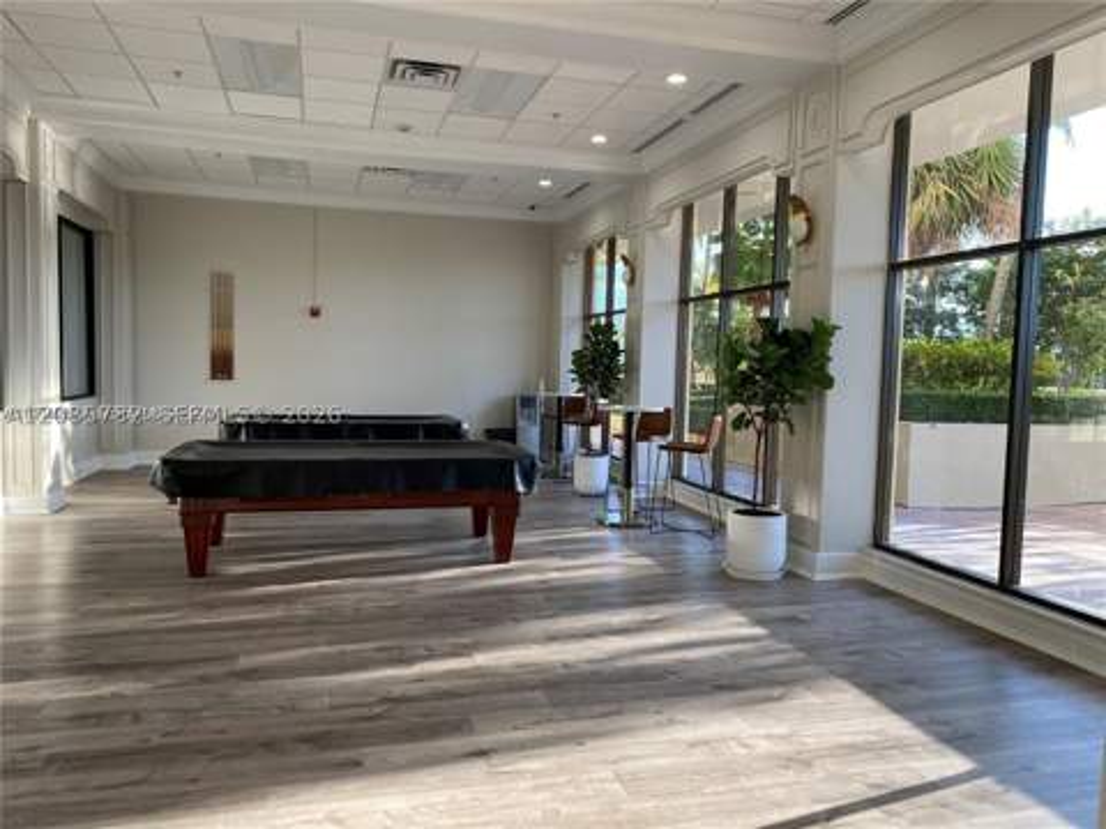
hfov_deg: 67.3
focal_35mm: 26
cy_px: 414
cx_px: 553
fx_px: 831
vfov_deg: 53.1
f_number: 1.8
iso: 64
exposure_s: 1/121
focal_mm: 4.25
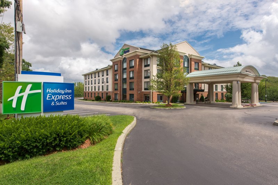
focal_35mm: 20
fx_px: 154
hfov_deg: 84.0
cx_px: 139
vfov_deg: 62.0
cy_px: 92
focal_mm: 20
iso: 200
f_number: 9
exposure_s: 1/400
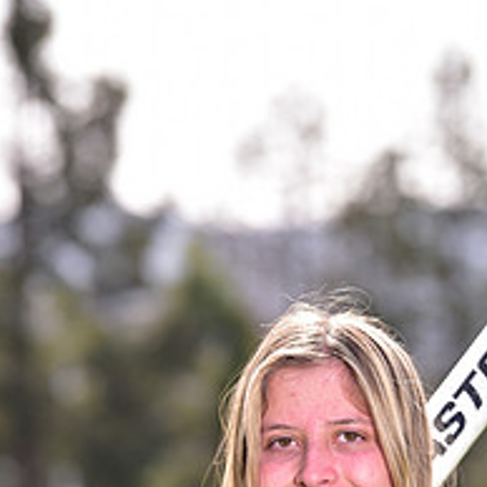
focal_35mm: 431
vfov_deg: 4.0
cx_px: 373
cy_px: 685
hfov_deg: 4.1
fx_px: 6860
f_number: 5
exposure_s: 1/250
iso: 80
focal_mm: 170
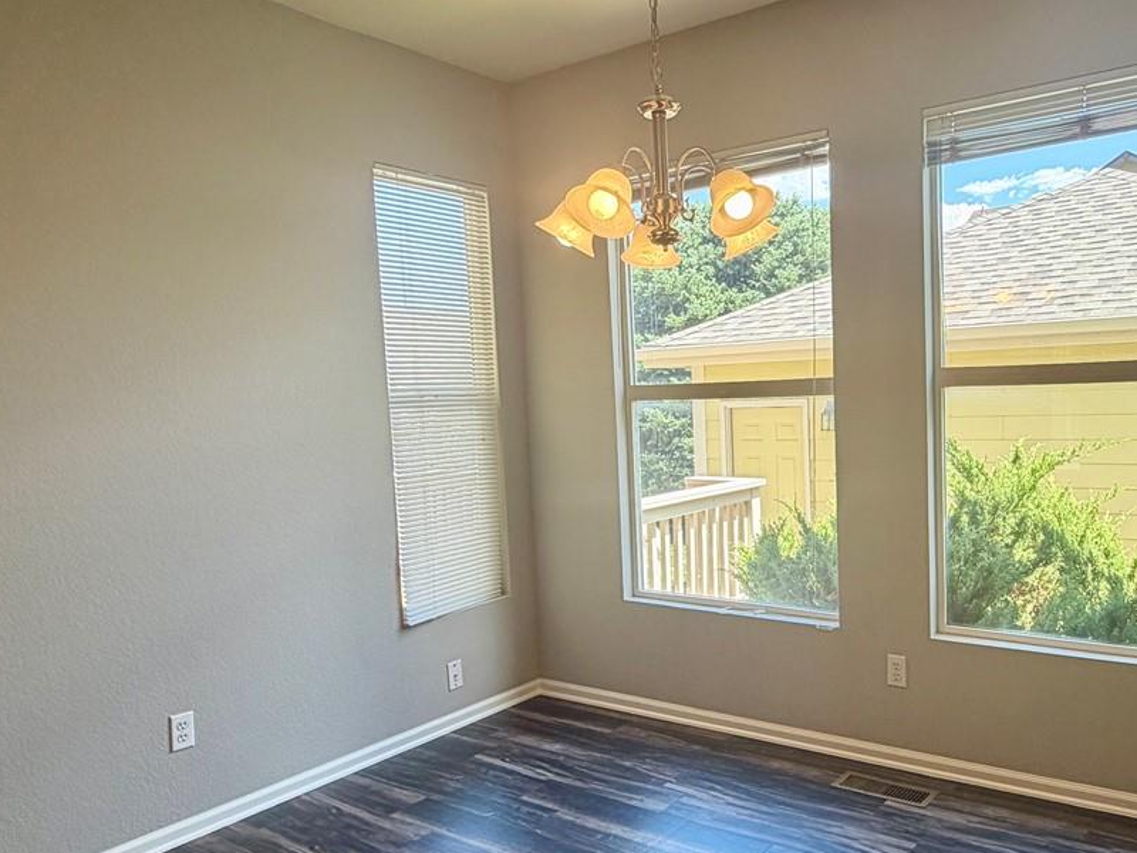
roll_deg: +1.9
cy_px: 465
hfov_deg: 62.2
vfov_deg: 49.7
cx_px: 736
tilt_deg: -5.0
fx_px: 920
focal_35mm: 28
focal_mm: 2.22
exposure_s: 1/121
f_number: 2.2
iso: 64
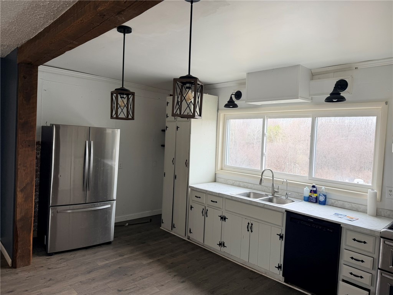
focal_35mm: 24
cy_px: 148
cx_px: 196
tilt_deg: -0.2
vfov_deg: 56.8
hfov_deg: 71.6
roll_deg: -3.8
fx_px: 272
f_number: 1.78
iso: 80
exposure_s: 1/139
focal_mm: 6.76
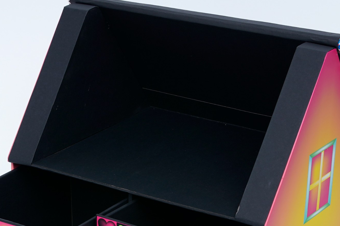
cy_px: 116
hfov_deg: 31.9
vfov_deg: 21.6
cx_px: 187
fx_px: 595
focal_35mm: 63
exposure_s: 1/125
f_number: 10
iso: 100
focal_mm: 35
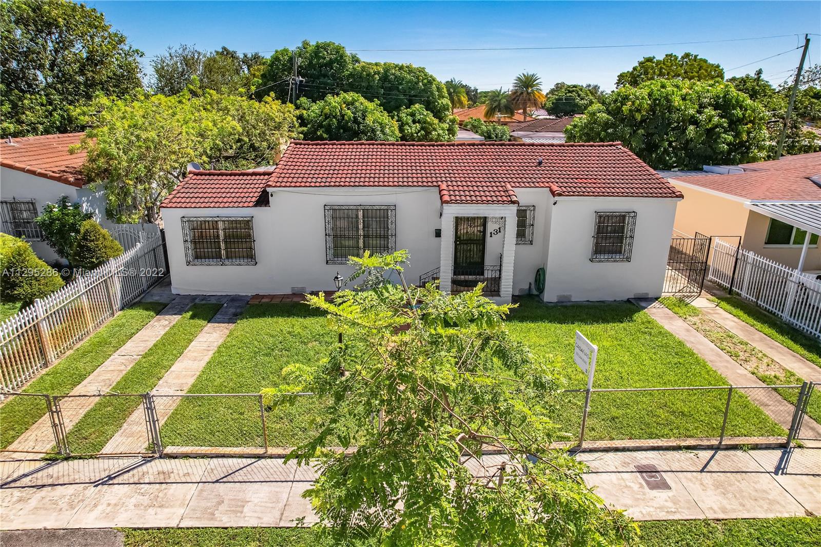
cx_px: 410
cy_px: 274
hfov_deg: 78.6
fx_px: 502
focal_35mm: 22
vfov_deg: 57.2
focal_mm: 8.38
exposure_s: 1/2500
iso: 110
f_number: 2.8
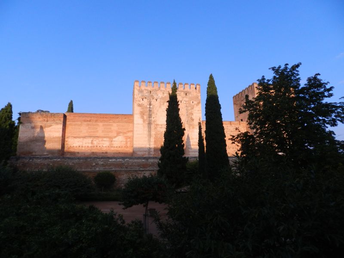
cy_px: 129
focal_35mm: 23
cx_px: 172
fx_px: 229
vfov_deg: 58.9
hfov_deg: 73.9
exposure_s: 1/800
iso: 160
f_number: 3.4
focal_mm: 4
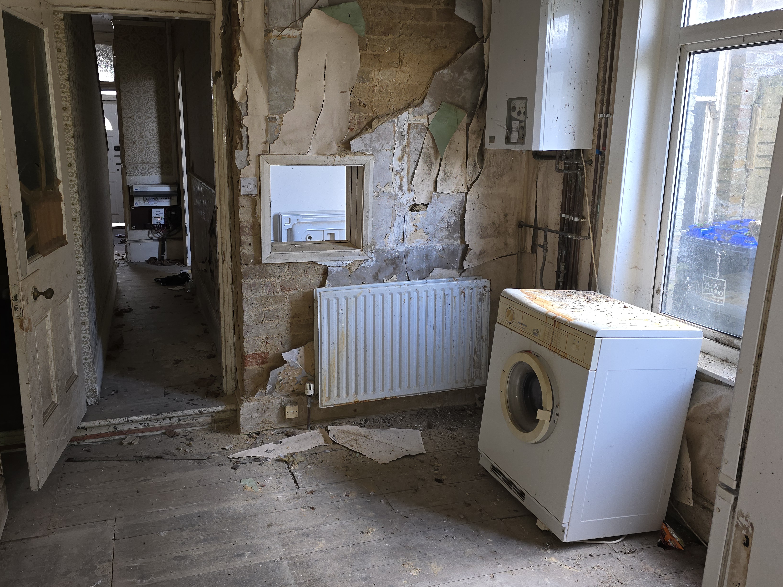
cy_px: 253
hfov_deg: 63.2
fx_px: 633
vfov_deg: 49.6
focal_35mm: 28
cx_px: 344
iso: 64
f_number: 1.7
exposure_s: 1/50
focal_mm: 6.3
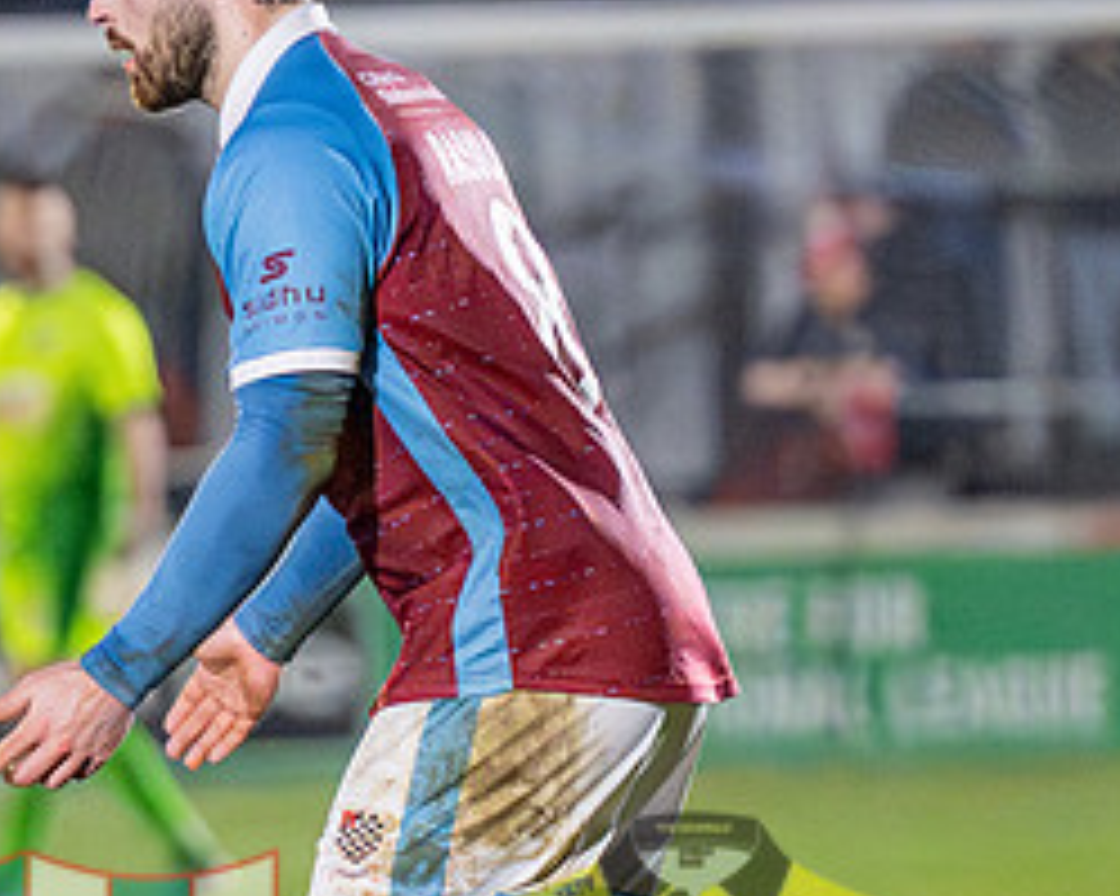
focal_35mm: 777
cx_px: -67
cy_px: 631
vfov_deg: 2.0
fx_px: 25746
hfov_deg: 2.5
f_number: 2.8
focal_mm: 150
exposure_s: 1/1250
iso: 8000
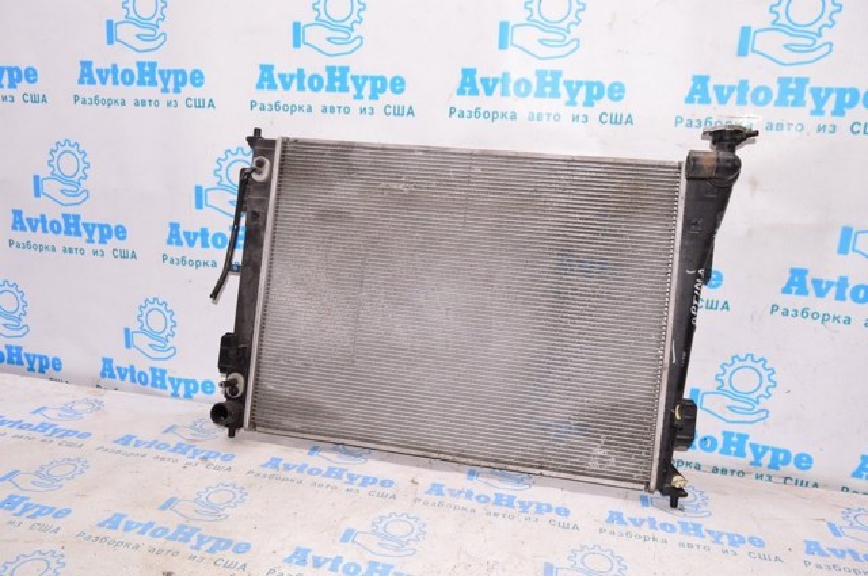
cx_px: 434
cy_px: 288
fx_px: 650
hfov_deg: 67.4
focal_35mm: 27
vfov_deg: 47.8
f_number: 8
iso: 1600
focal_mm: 18
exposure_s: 1/100
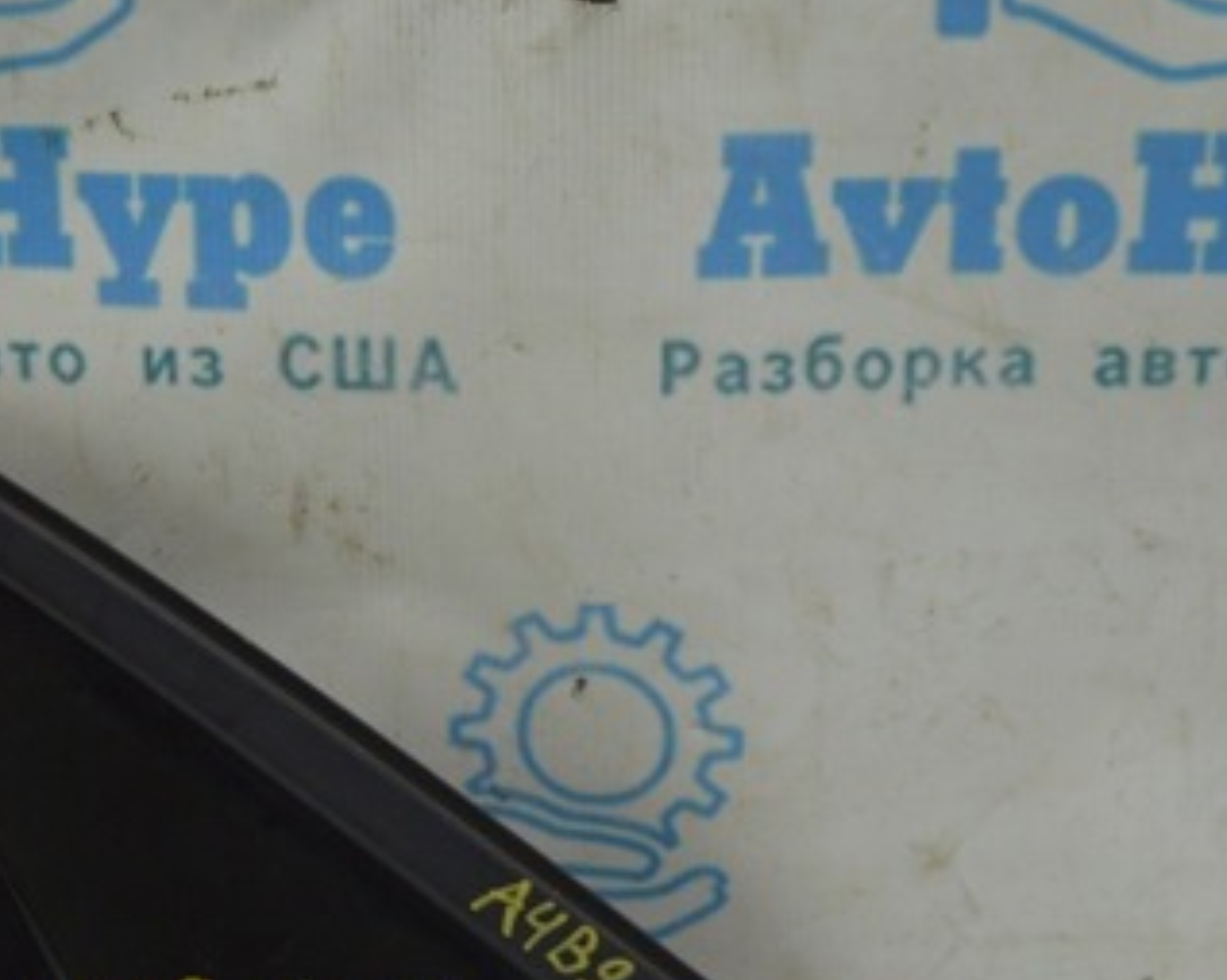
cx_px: 409
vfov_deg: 17.9
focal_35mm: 85
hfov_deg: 22.4
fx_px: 3085
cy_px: 747
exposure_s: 1/40
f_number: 5.6
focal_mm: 30
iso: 400
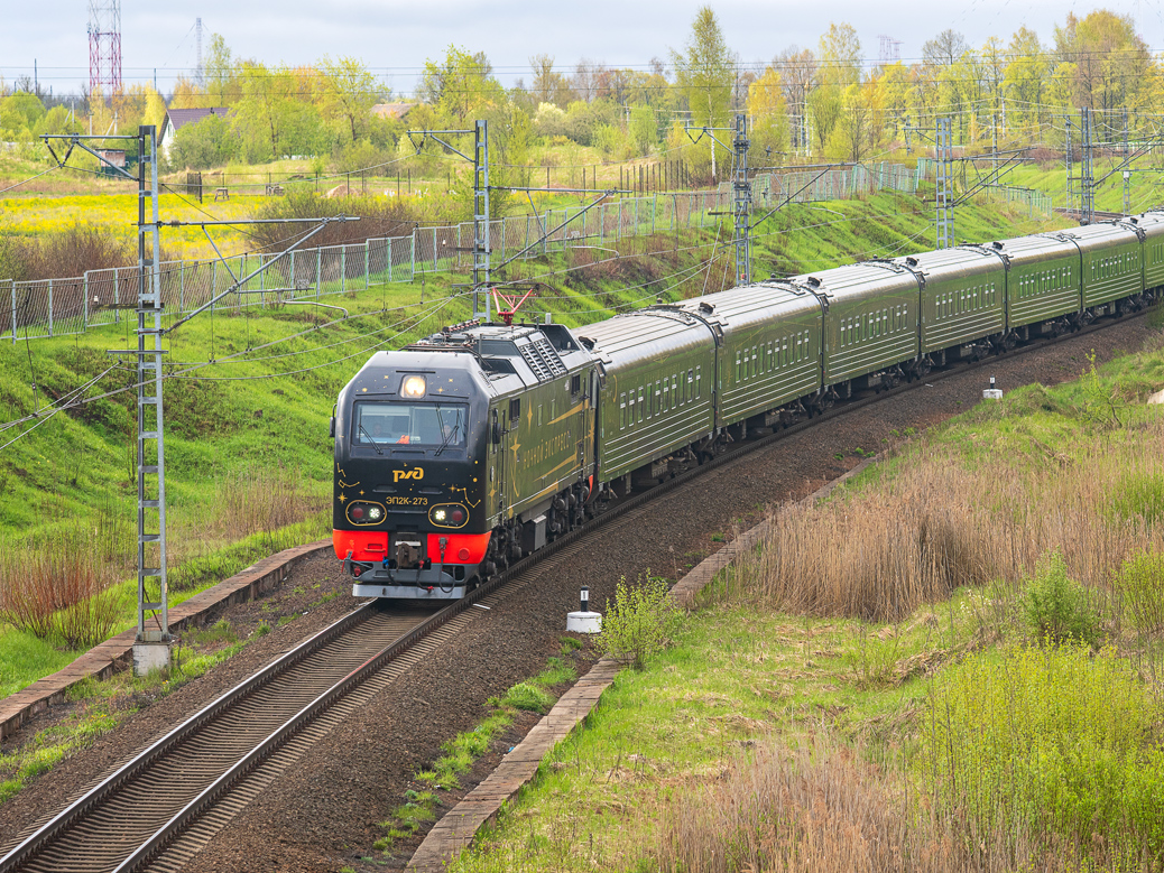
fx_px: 5823
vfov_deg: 8.6
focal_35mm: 173
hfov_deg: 11.4
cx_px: 663
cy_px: 414
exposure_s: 1/500
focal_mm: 146.1
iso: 500
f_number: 6.3
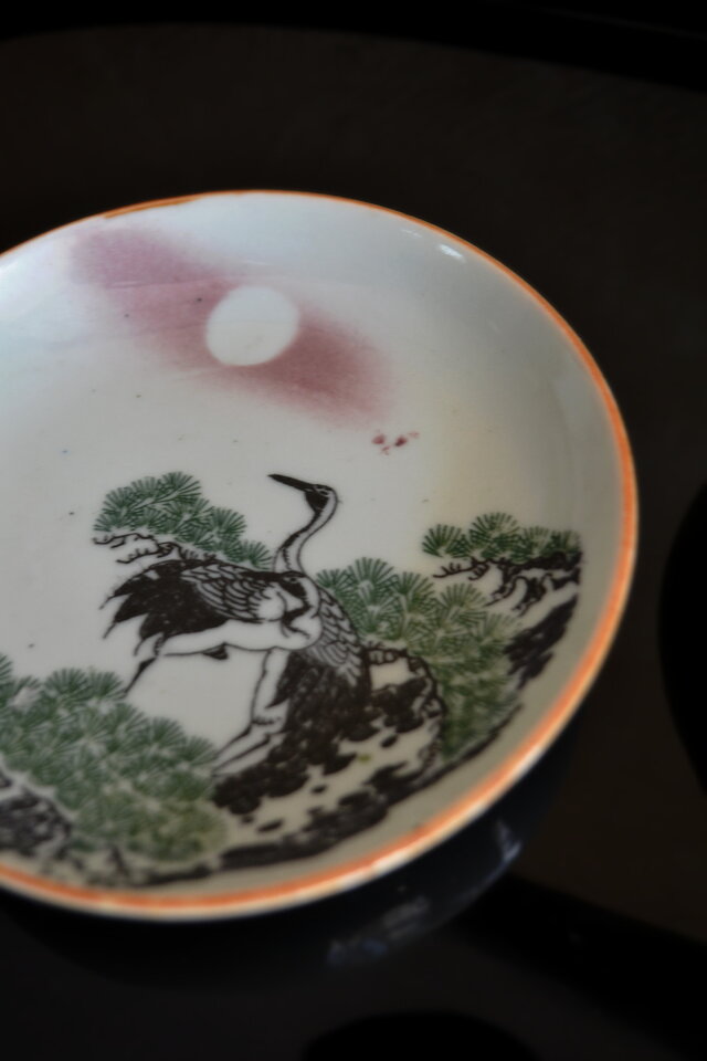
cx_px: 354
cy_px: 530
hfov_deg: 34.2
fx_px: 1149
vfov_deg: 49.6
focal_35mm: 39
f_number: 4.2
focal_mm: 26
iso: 560
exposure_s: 1/60
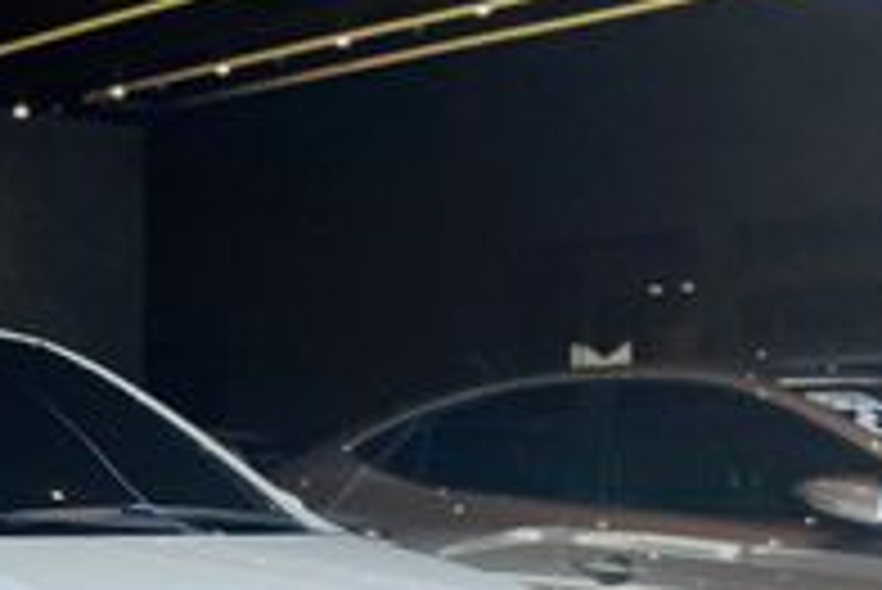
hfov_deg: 28.2
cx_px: -81
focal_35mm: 65
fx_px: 1594
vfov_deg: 20.3
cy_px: 599
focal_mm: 5.1
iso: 40
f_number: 1.6
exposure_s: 1/120
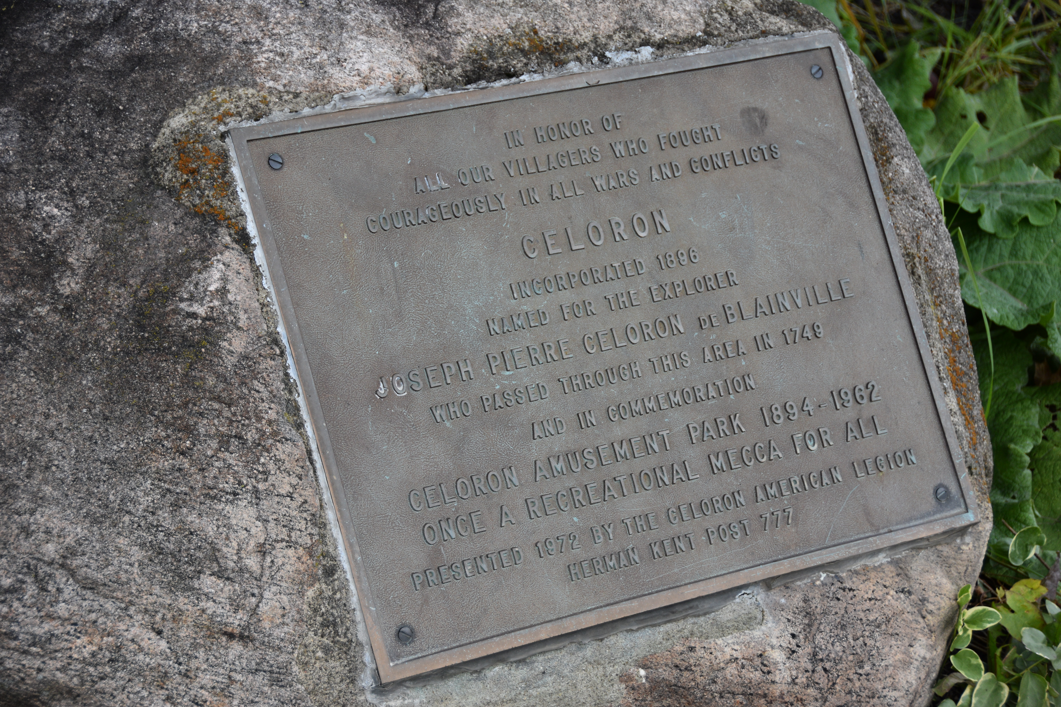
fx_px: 2741
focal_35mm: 93
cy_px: 354
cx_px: 530
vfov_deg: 14.7
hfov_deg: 21.9
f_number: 4.8
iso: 400
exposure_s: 1/320
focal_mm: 62
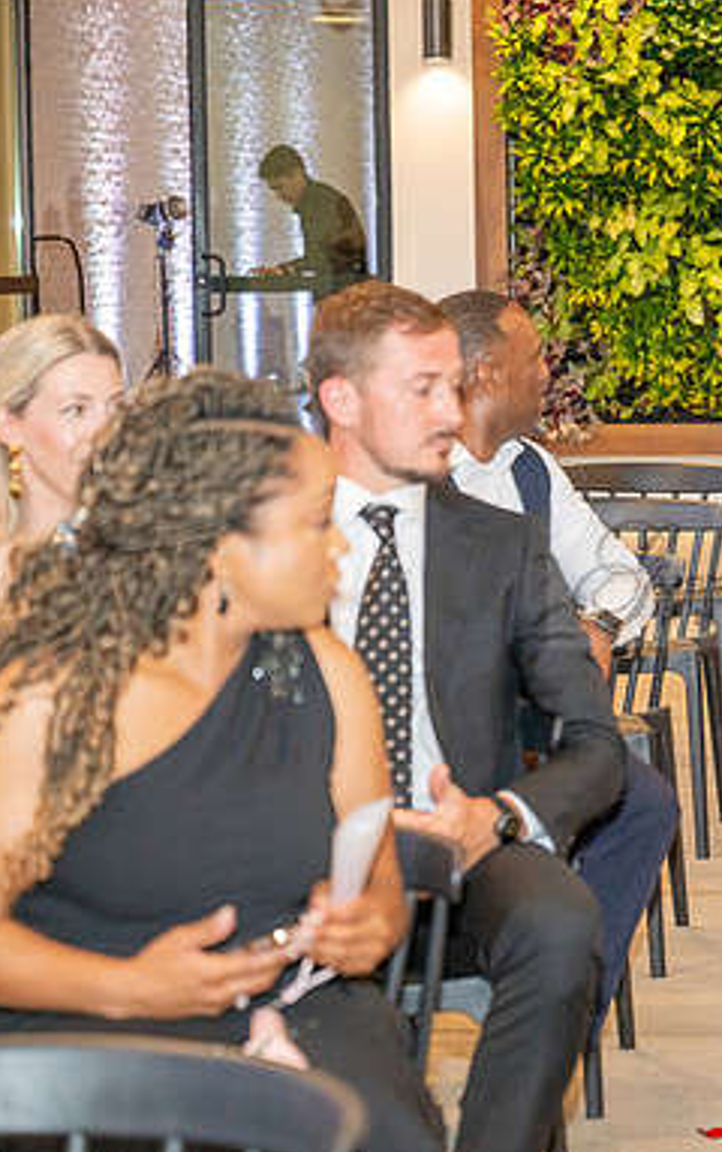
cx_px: 809
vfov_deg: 19.3
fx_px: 3394
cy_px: 576
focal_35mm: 108
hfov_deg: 11.9
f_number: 3.5
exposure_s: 1/200
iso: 1000
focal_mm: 70
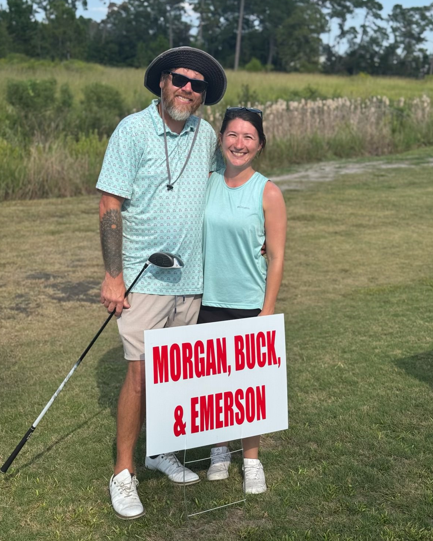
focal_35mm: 51
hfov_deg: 29.7
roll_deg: -1.7
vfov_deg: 36.7
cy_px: 278
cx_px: 213
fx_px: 817
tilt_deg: -13.5
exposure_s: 1/4608
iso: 64
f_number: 1.78
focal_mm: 6.76
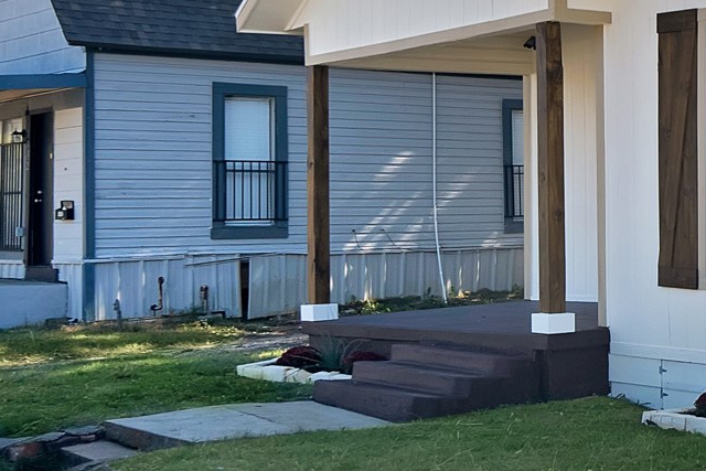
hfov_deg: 24.1
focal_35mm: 75
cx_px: 886
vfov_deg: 18.2
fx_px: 1471
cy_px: 169
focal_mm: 24
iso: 640
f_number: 9
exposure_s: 1/320
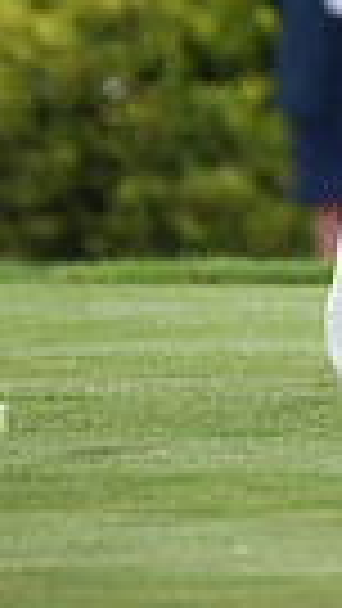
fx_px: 16917
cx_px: 598
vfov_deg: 2.1
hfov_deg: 1.2
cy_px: -360
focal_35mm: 1050
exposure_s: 1/1600
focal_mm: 300
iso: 400
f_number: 5
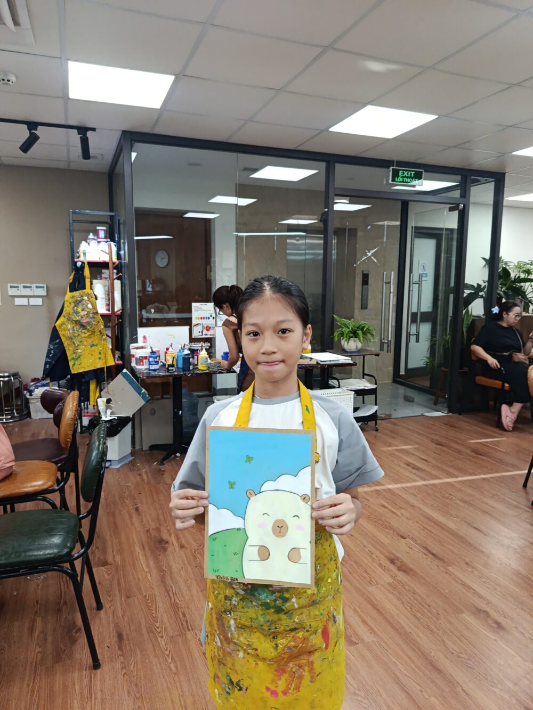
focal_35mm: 24
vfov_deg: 71.6
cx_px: 266
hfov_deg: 56.8
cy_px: 355
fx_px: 493
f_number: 1.7
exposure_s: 1/100
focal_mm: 5.24
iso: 676
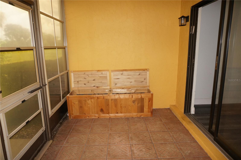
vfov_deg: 53.0
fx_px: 160
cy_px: 80
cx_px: 120
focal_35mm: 24
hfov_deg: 73.8
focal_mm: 16
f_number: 4
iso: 800
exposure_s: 1/160
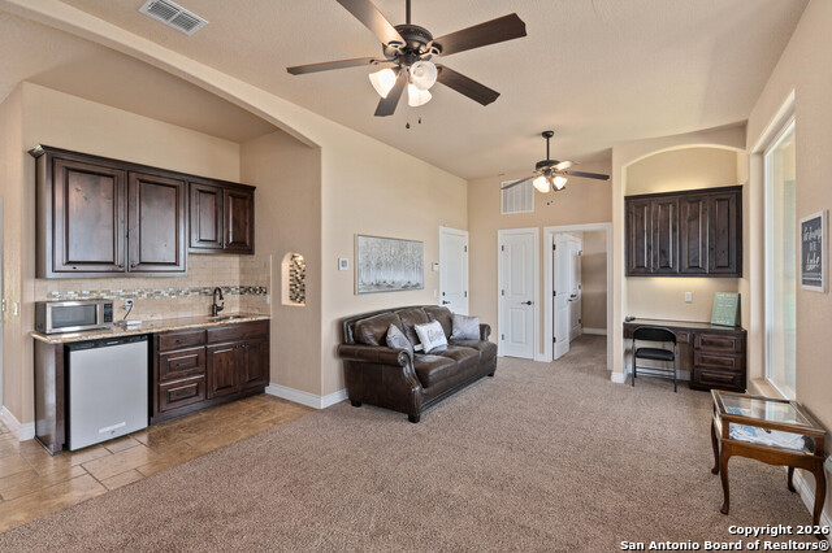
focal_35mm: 16
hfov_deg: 96.8
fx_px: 370
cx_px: 416
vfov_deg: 73.7
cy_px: 276
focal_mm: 16
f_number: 7.1
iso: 400
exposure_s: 1/3
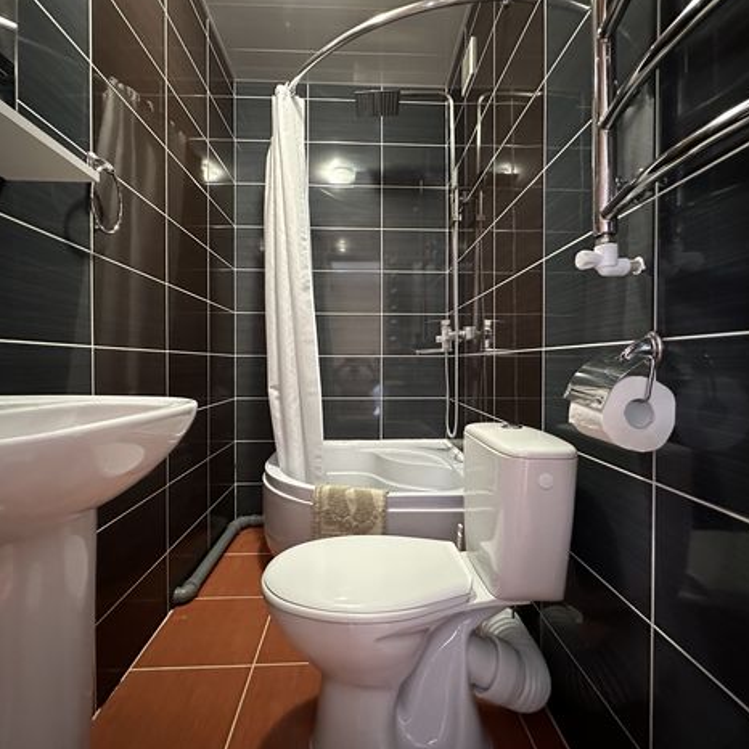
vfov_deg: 84.0
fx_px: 416
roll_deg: -0.1
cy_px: 368
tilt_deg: -0.3
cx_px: 373
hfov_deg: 84.0
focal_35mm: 17
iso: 1000
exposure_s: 1/33
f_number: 2.2
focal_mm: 2.22
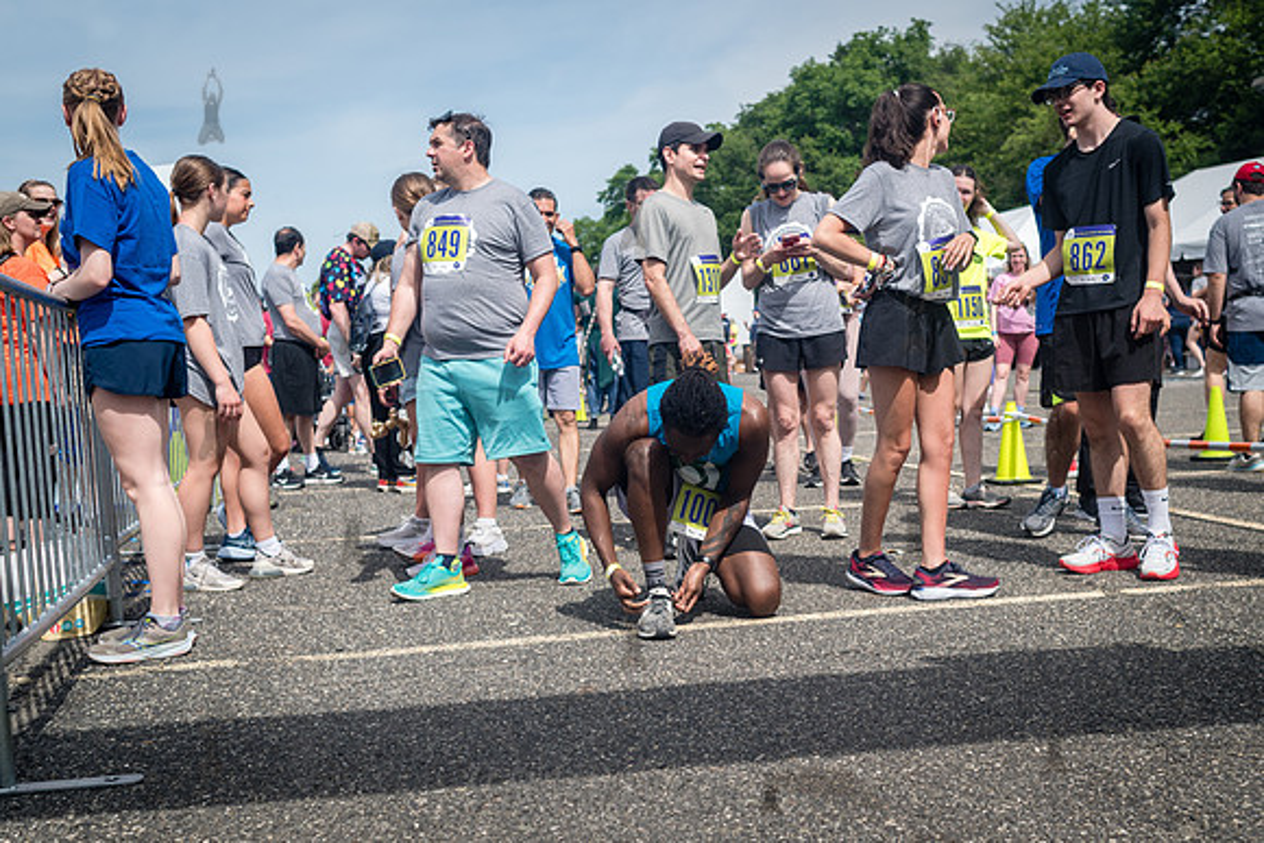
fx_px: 1496
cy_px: 468
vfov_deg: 31.5
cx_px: 689
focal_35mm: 43
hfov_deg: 45.8
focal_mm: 35
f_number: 4
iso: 200
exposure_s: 1/1600
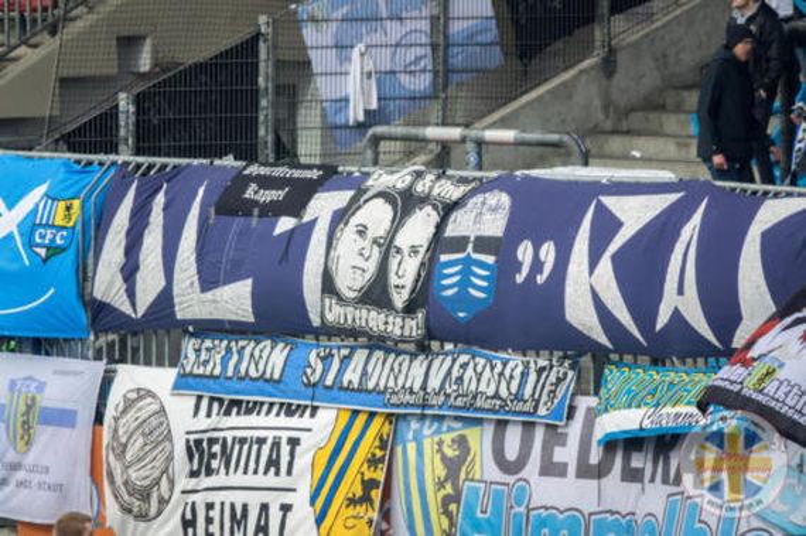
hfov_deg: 4.4
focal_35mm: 469
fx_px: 10491
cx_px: 403
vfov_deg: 2.9
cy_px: 268
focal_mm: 171.89
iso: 320
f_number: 4
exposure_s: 1/250
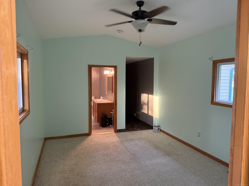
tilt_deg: -0.9
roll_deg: +0.7
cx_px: 124
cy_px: 93
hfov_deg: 71.6
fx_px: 173
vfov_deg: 56.8
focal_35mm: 24
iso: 500
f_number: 1.78
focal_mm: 6.76
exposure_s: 1/60
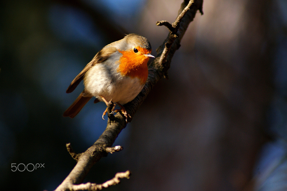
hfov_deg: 4.6
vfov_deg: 3.1
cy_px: 96
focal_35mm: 450
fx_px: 3585
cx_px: 144
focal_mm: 300
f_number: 5.6
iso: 100
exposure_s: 1/160
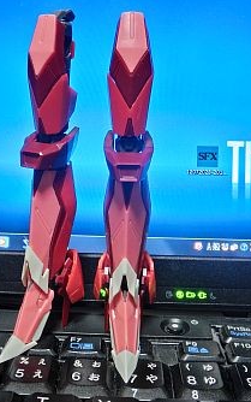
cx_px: 83
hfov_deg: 31.8
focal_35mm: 40
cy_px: 200
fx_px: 437
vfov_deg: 49.3
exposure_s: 1/40
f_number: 3
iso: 320
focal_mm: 5
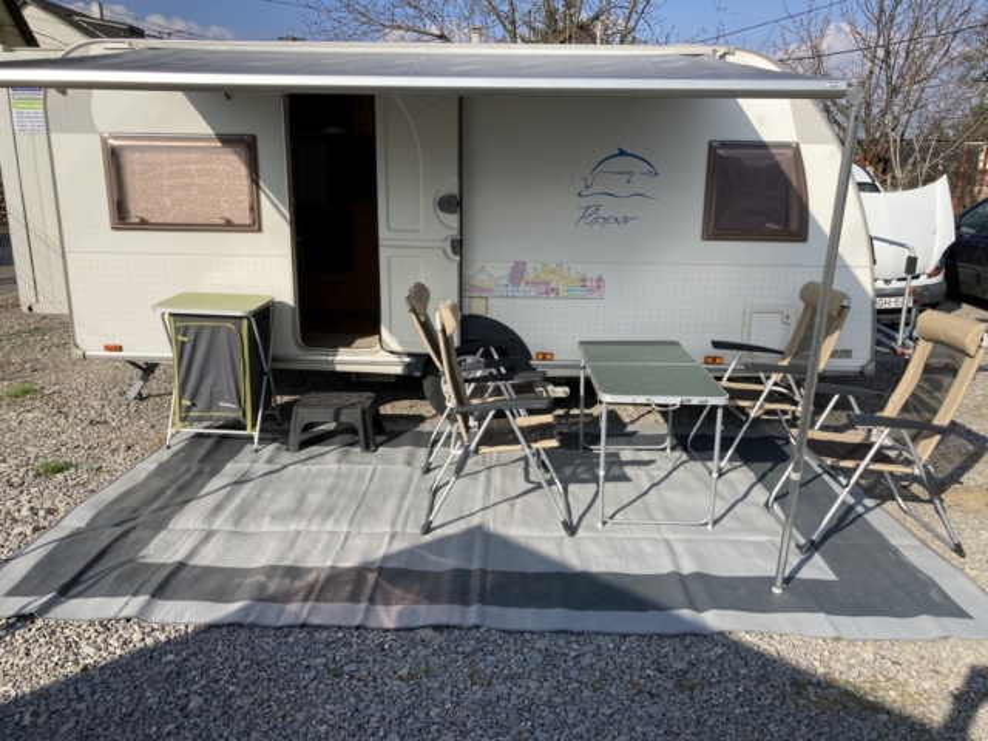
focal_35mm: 28
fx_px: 799
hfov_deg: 63.4
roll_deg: -0.5
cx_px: 494
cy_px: 370
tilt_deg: -13.7
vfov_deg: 49.7
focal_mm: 3.99
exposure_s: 1/2315
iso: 20
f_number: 1.8
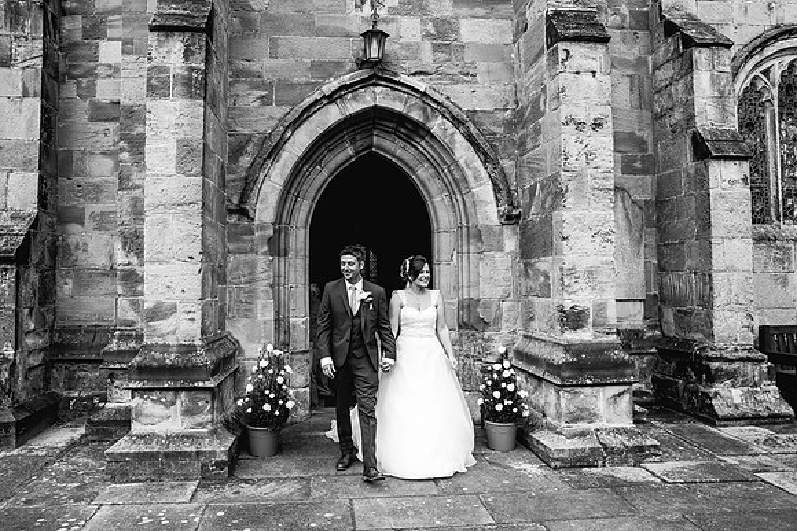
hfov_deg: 68.9
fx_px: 580
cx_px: 371
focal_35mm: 26
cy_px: 255
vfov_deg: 49.3
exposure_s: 1/250
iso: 64
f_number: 2.5
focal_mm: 24
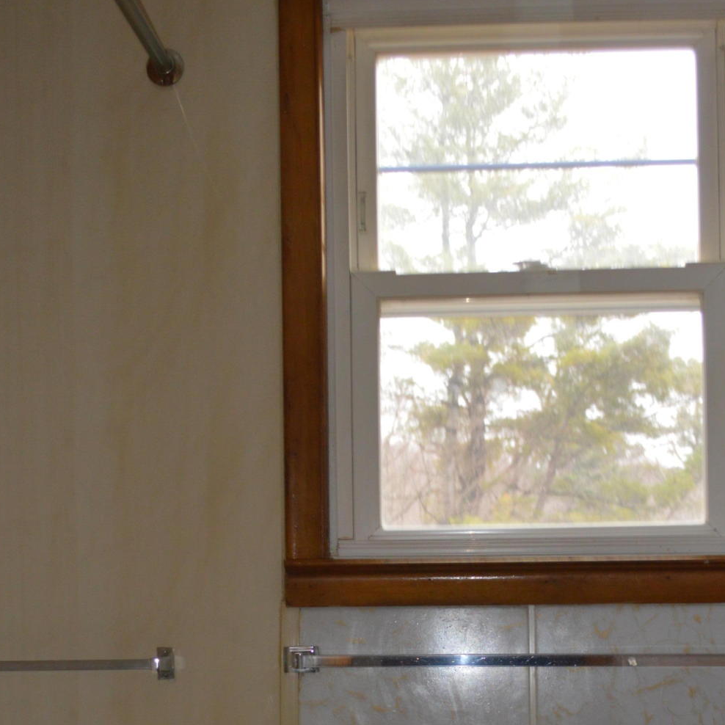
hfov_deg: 25.7
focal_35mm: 67
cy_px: 638
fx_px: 1588
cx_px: 411
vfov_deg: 25.0
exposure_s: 1/60
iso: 560
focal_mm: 26
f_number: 4.2
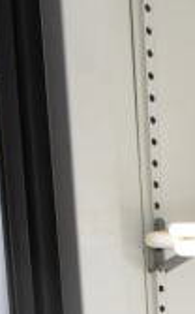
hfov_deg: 8.2
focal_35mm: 151
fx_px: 1287
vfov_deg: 11.6
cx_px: 411
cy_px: 733
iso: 1600
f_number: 8
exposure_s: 1/250
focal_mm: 18
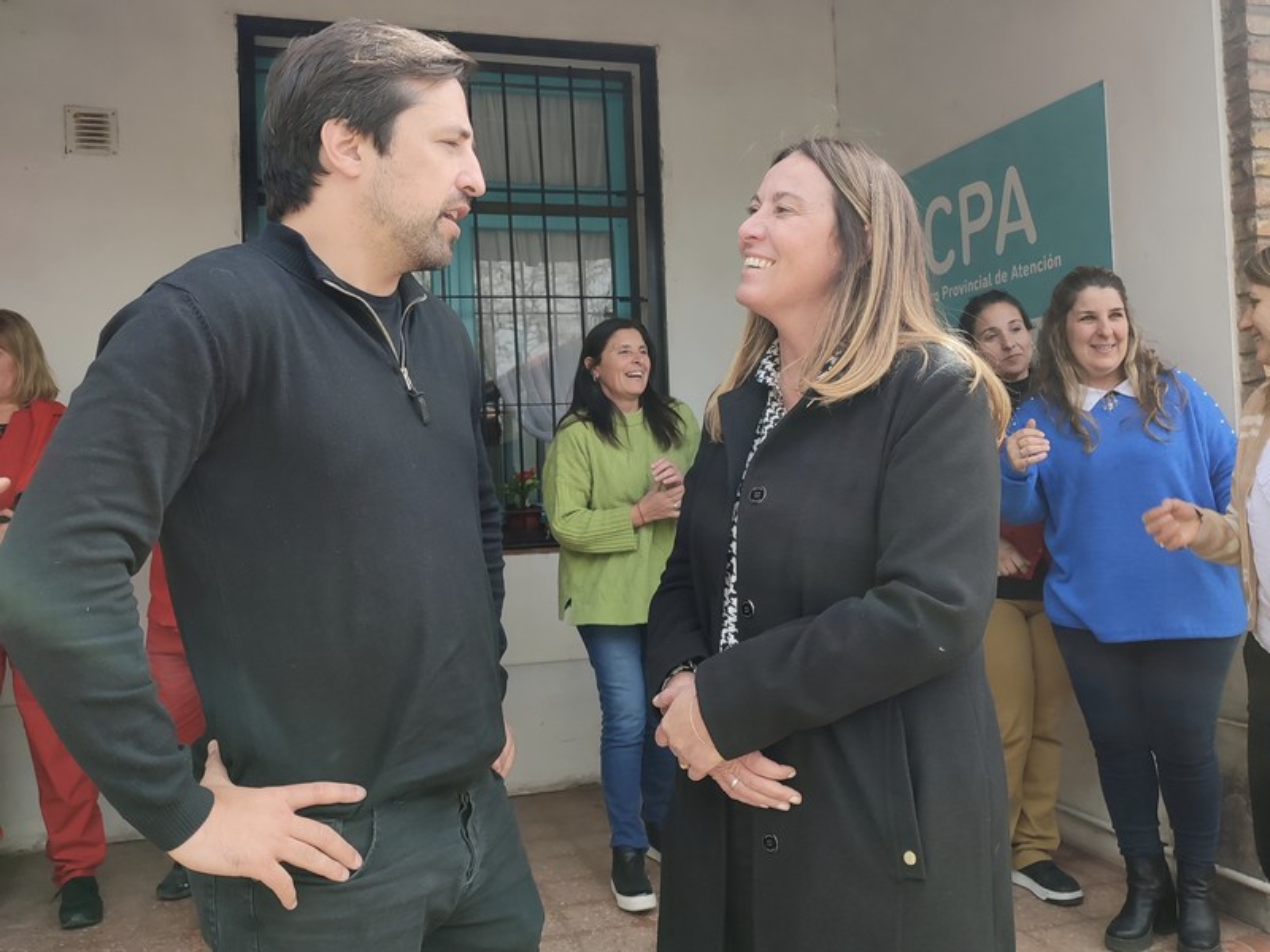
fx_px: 917
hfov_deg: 69.4
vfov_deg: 54.9
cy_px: 476
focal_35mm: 25
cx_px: 635
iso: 50
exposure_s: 1/218
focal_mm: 6.04
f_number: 1.9
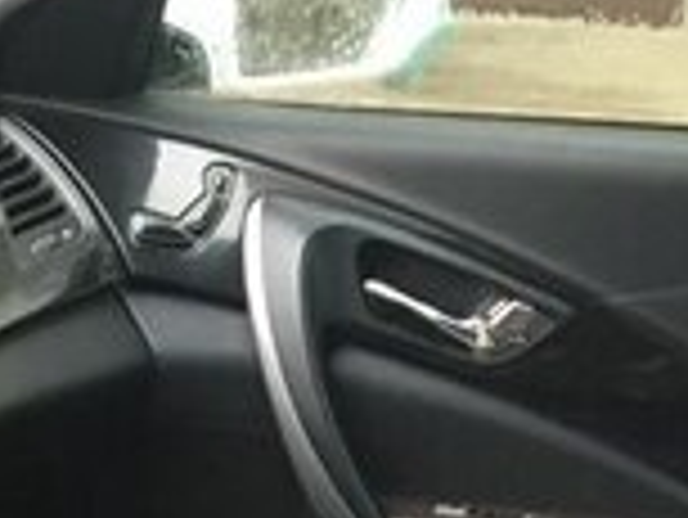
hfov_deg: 14.5
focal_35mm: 125
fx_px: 2486
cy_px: 921
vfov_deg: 11.1
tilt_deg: -24.8
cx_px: -396
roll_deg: -1.6
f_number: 2.2
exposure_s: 1/33
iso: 125
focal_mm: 4.15
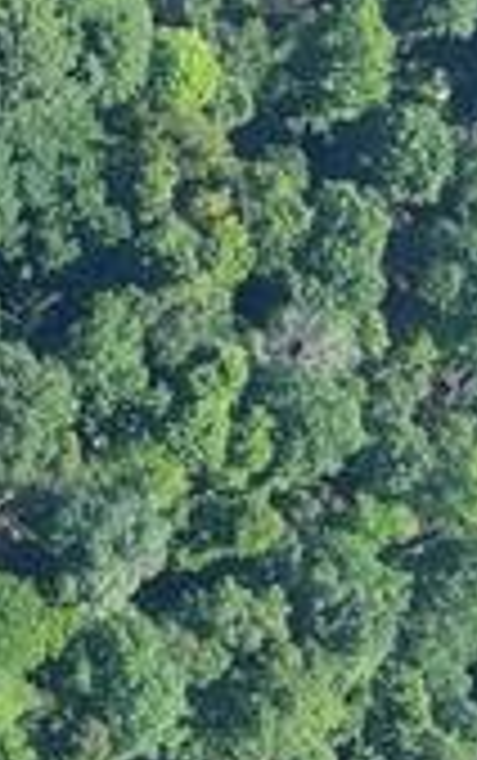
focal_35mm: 252
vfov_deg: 8.3
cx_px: -1449
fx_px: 5228
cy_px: 247
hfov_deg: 4.7
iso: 100
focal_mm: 10.57
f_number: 2.8
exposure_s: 1/300
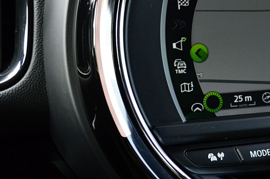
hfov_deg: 24.3
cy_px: 39
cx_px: 244
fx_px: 608
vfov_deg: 16.7
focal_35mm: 81
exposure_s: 1/60
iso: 800
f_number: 5
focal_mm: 23
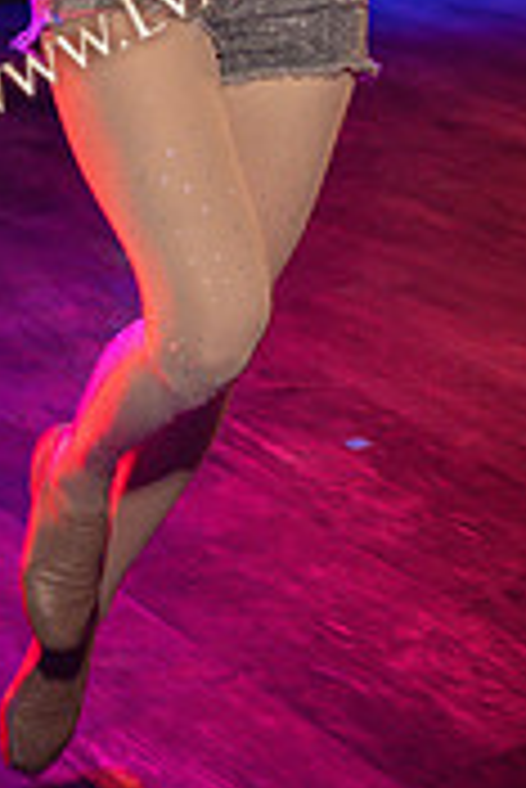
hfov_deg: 12.1
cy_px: -54
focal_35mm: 113
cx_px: 157
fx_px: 2472
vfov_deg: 17.5
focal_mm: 44
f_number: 2.8
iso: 1600
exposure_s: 1/100
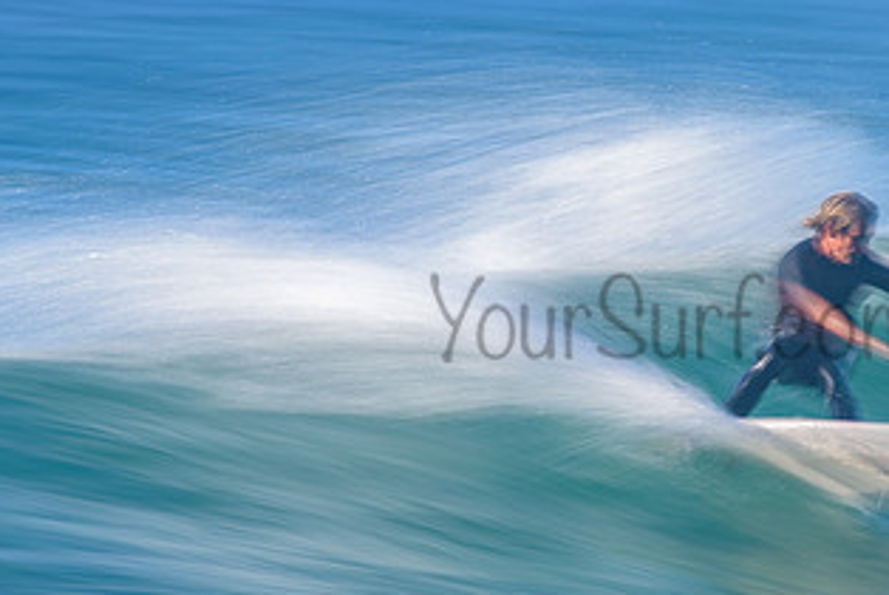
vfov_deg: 1.5
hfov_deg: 2.2
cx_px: 722
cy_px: 293
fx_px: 22814
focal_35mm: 923
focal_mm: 500
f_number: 11
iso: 31
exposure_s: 1/6
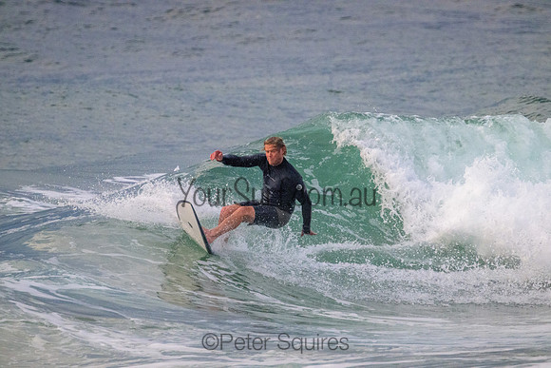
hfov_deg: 2.6
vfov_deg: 1.7
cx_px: 276
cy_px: 184
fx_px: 12247
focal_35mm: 800
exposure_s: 1/2000
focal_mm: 800
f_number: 11
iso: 5600
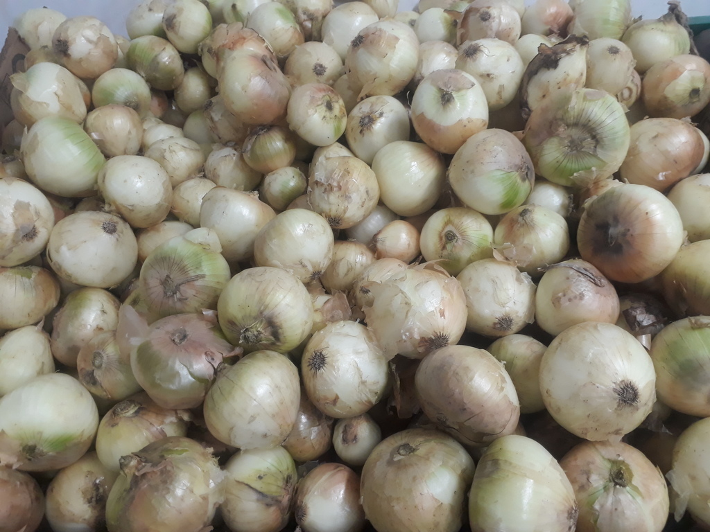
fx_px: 554
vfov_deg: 51.4
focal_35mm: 27
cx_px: 355
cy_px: 266
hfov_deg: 65.3
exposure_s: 1/30
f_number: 1.9
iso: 125
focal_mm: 3.6
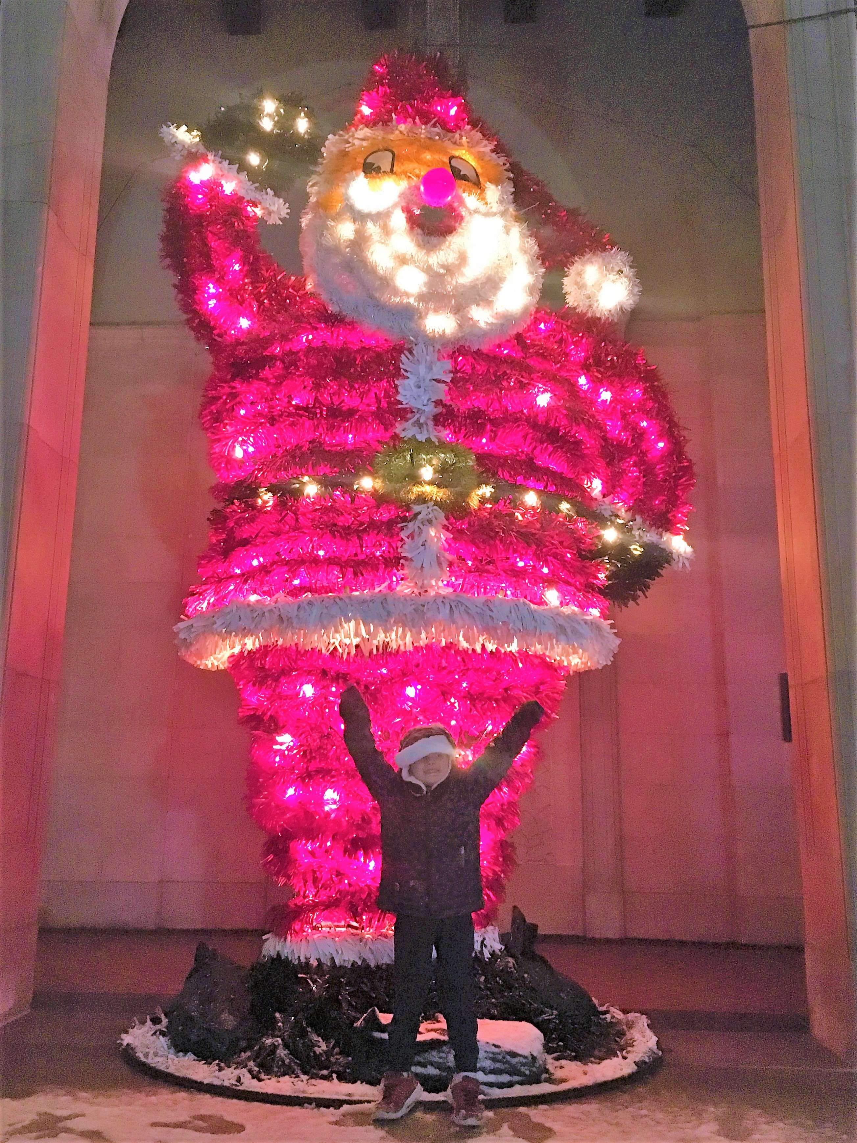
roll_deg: -0.2
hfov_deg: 48.2
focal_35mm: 29
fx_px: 957
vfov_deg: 61.6
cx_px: 428
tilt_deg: +13.5
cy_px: 572
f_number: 2.2
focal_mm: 4.15
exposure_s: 1/15
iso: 1250
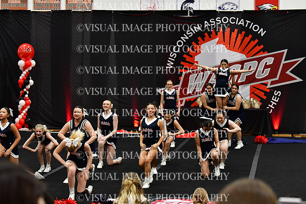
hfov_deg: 19.5
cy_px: 102
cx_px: 153
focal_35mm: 105
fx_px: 893
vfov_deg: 13.0
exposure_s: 1/500
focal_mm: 70
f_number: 4
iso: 4000
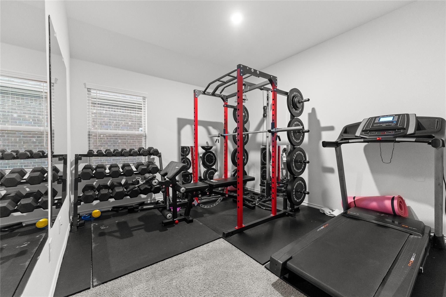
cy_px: 148
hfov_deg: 104.3
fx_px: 173
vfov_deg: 81.2
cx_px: 223
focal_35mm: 14
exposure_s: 1/15
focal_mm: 14
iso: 1600
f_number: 2.8
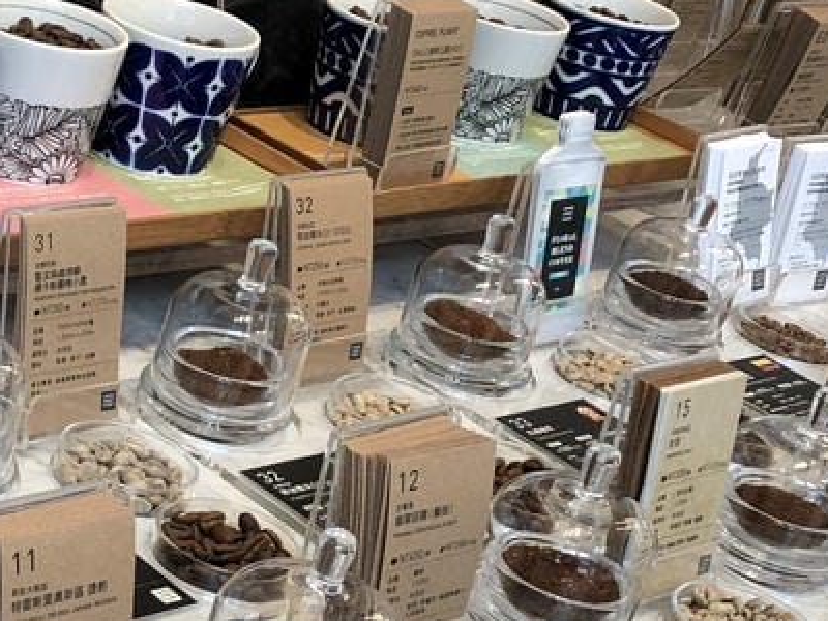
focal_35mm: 84
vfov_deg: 17.3
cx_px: -54
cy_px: 584
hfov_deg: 22.2
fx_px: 2009
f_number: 1.8
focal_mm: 3.99
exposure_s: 1/40
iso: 25
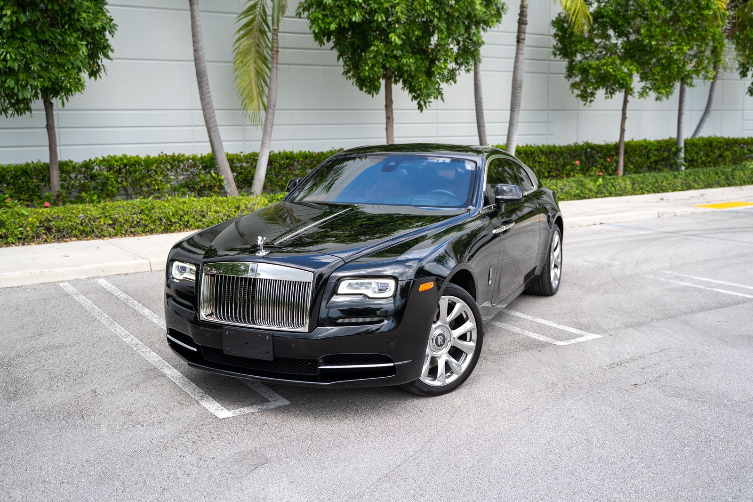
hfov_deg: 51.3
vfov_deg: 35.5
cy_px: 251
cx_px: 376
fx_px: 784
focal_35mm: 38
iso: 100
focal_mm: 36
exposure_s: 1/1250
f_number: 3.2
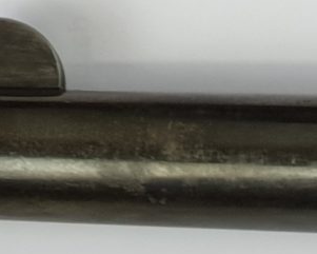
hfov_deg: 4.3
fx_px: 4045
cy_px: 657
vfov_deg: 3.5
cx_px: 1111
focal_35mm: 431
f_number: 2.4
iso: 100
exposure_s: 1/33
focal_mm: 6
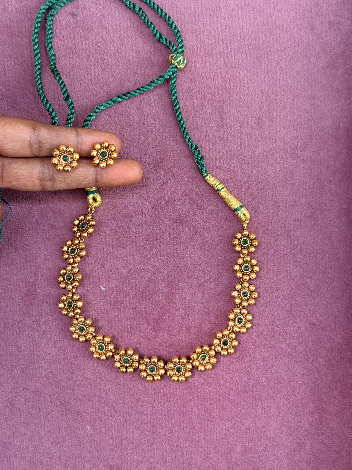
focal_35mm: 48
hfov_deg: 30.3
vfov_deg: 39.7
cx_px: 176
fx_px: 651
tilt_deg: -77.4
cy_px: 235
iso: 80
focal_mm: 6.76
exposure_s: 1/121
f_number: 1.78
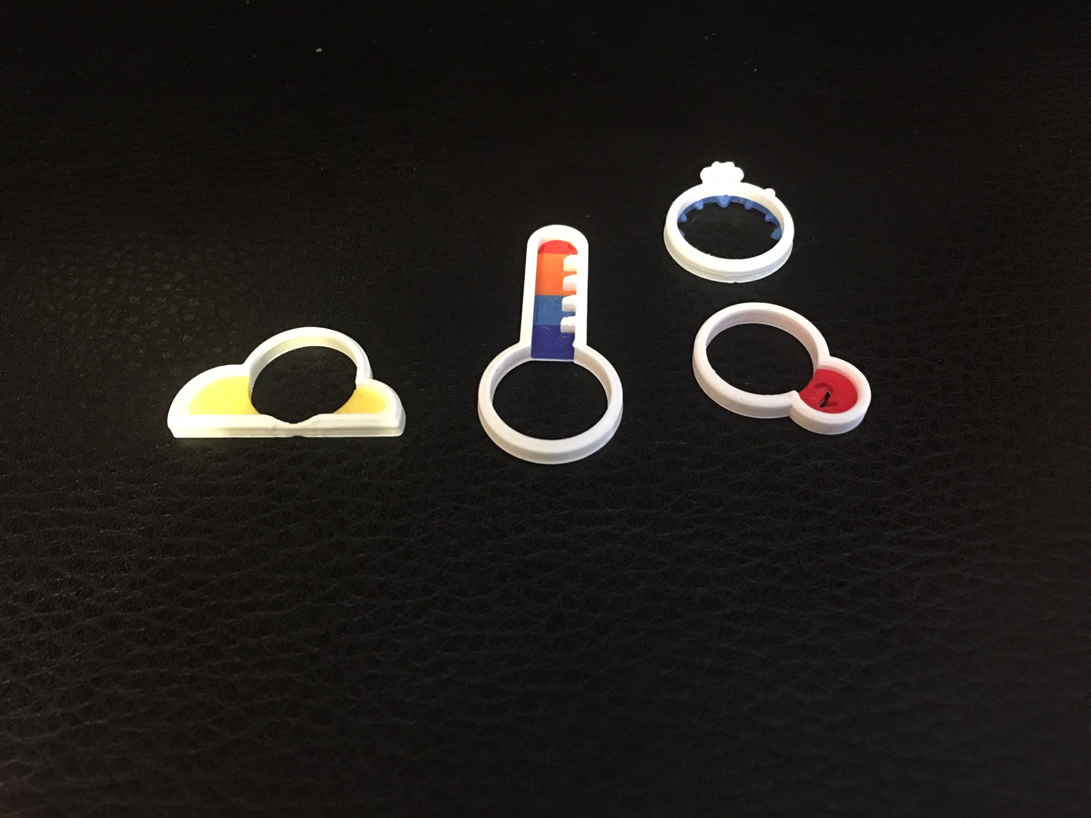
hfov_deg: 61.7
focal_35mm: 29
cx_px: 546
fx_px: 914
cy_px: 409
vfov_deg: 48.2
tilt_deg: -60.0
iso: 200
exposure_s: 1/4
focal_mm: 4.15
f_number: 2.2
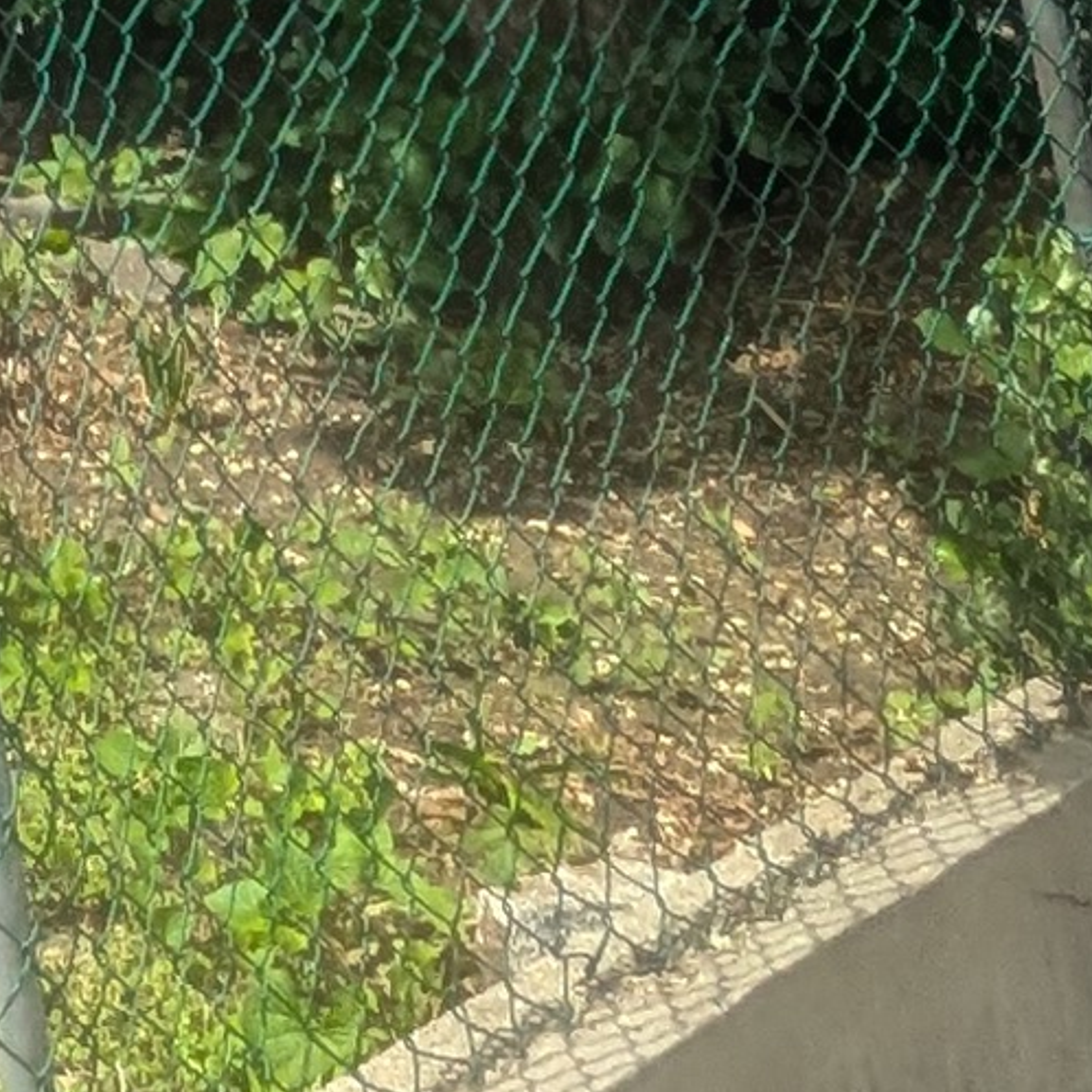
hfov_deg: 15.1
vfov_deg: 13.6
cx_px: -1248
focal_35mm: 87
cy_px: -1620
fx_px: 3105
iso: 52
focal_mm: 2.02
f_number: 1.7
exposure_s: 1/1949
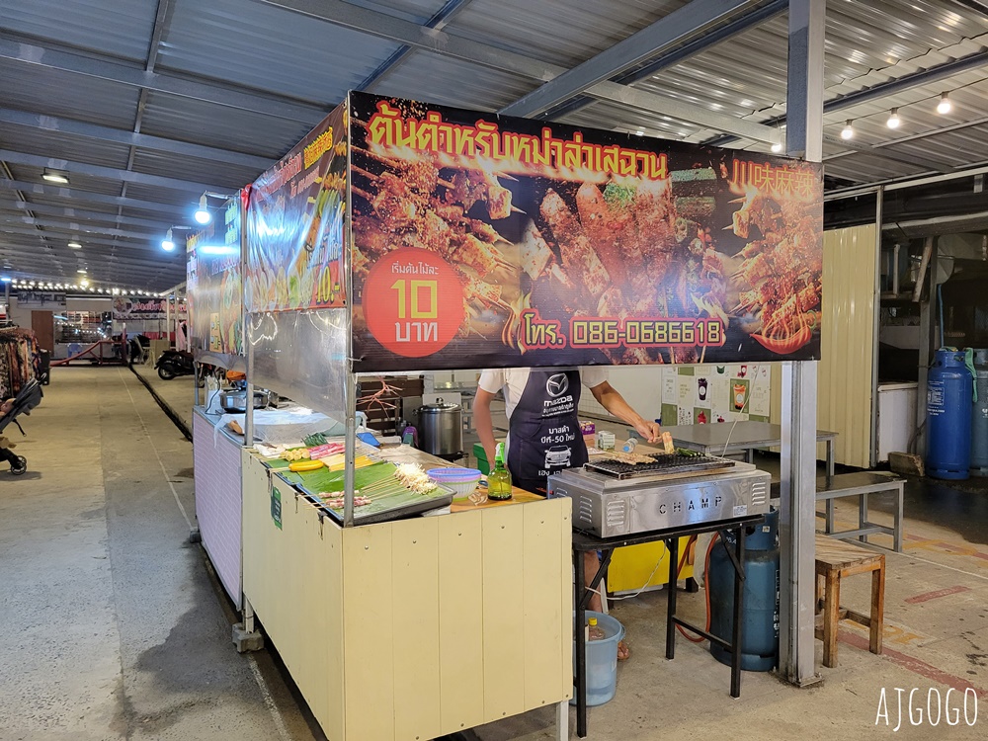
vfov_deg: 53.1
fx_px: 742
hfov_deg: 67.3
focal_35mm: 26
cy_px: 370
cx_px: 494
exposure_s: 1/100
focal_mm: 5.4
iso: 320
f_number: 1.8
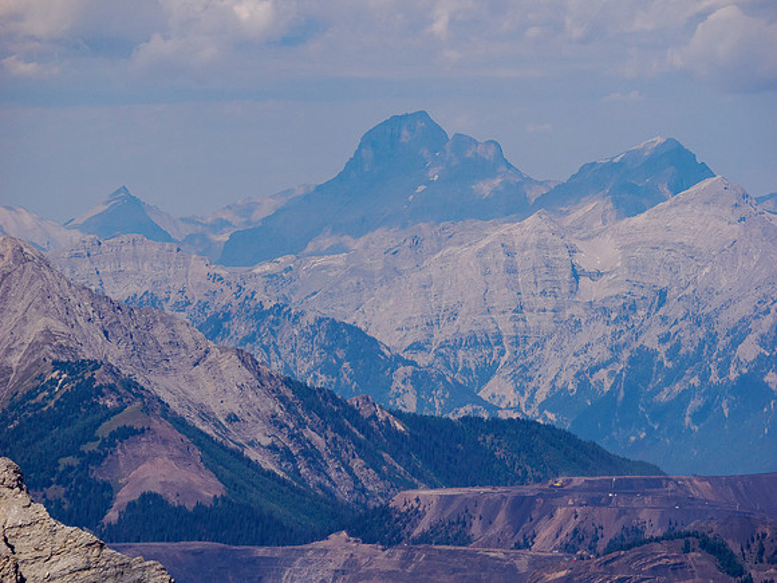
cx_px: 388
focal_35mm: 300
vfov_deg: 5.0
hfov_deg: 6.6
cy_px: 292
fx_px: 6734
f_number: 8
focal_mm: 150
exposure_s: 1/320
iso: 250
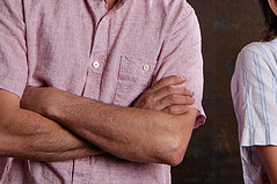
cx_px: 154
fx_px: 1284
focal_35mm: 167
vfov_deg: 8.2
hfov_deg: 12.3
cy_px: -5
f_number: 8
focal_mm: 52
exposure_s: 1/160
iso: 1000
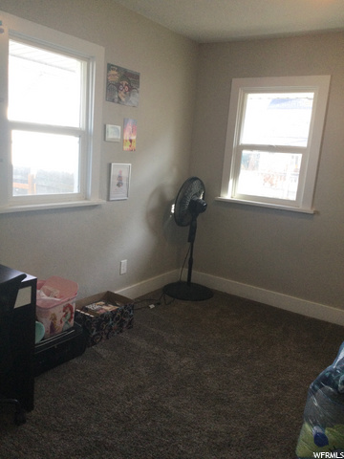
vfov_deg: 58.4
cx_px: 172
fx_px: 411
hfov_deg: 45.4
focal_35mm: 31
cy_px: 230
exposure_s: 1/30
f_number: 2.4
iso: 25
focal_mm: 3.3
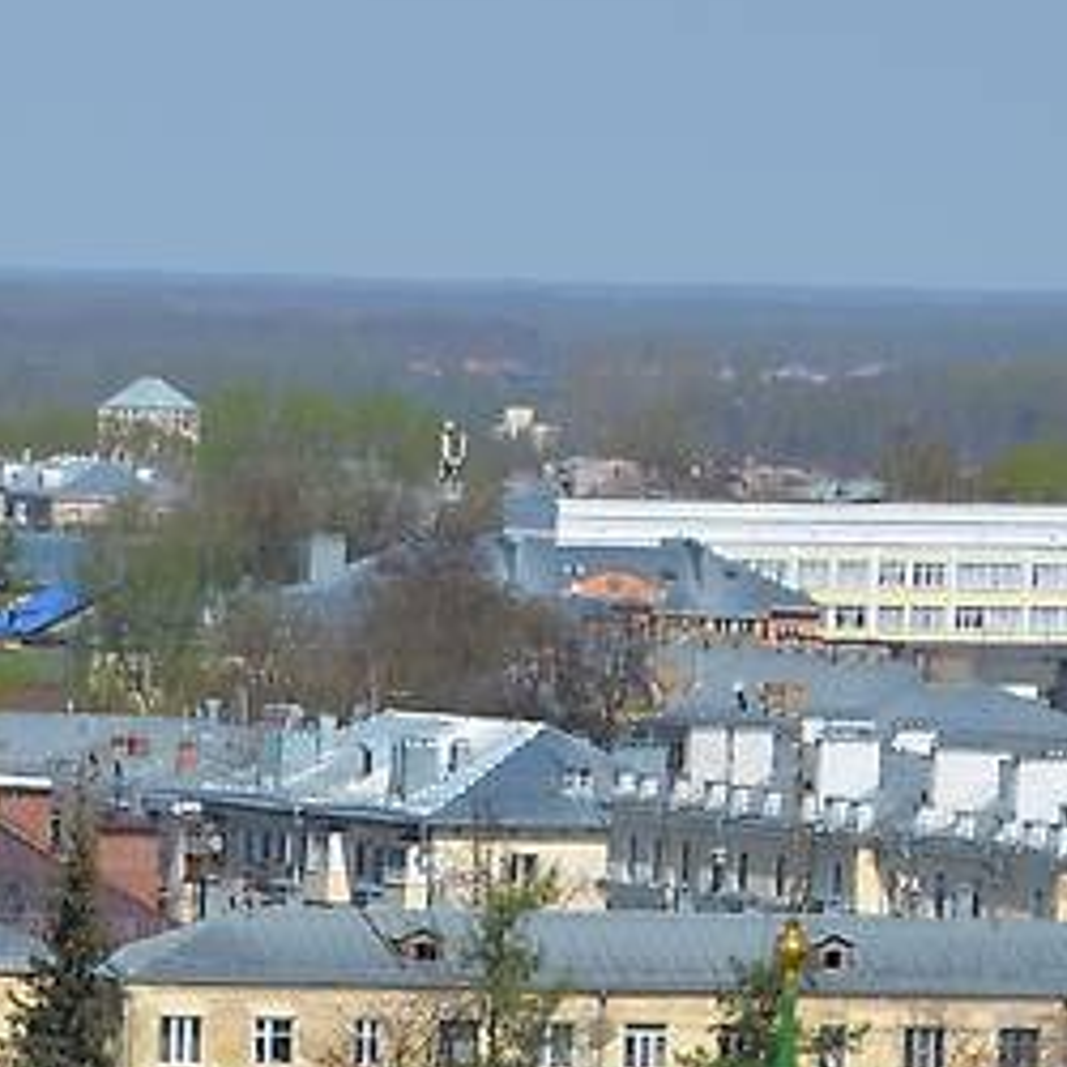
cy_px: 1707
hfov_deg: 3.2
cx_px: -292
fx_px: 19180
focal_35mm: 550
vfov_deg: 3.2
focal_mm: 90
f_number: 10
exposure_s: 1/400
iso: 100
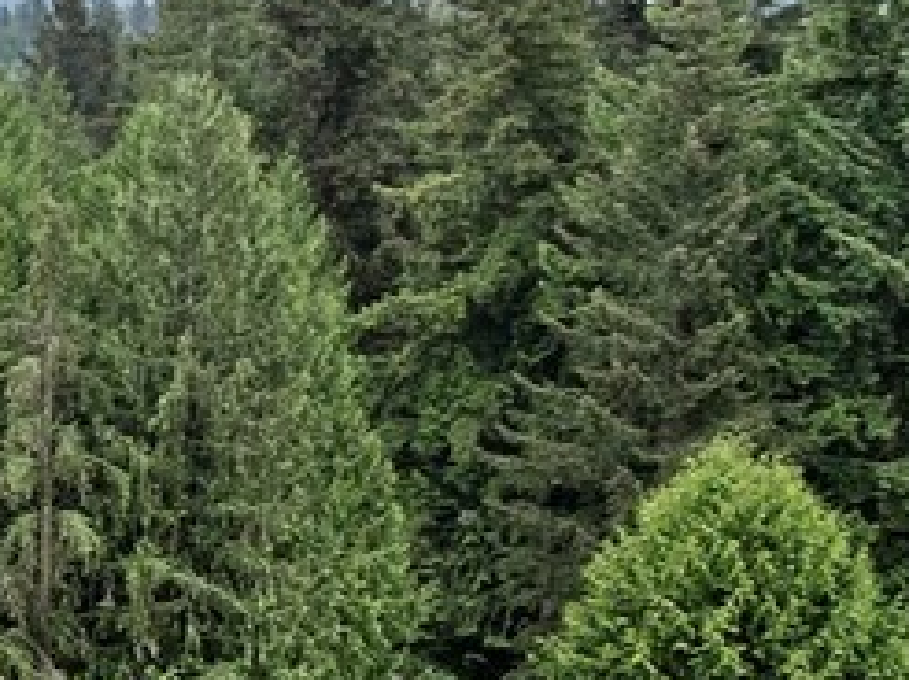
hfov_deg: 10.4
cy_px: 565
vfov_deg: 9.5
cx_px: -1495
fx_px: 4092
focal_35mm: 156
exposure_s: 1/1000
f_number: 2.8
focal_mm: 12.29
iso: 160
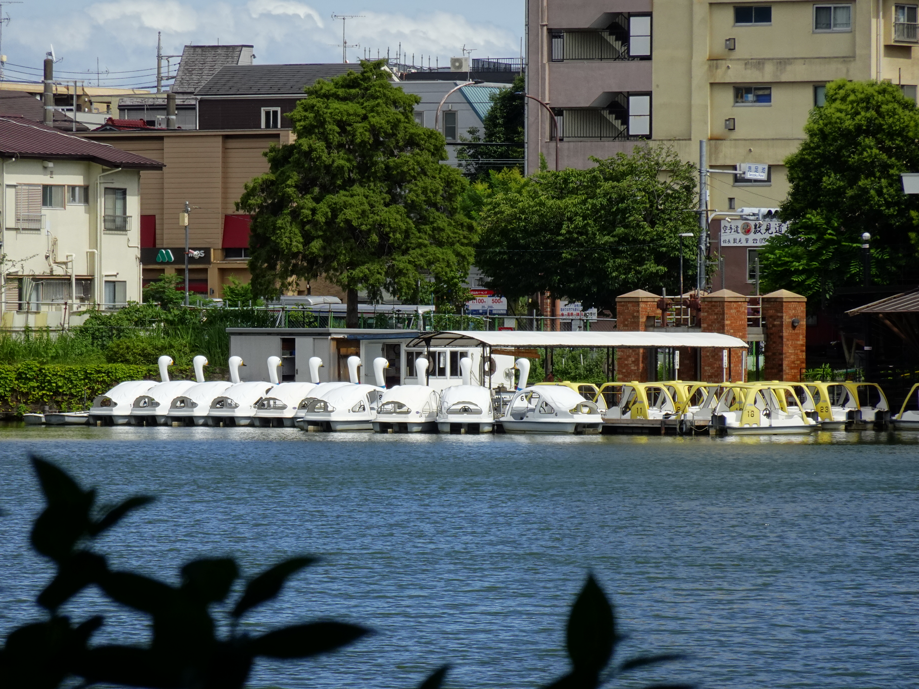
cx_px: 460
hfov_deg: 6.1
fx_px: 8602
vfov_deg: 4.6
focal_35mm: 324
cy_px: 344
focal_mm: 52.58
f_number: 6.3
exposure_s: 1/500
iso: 100
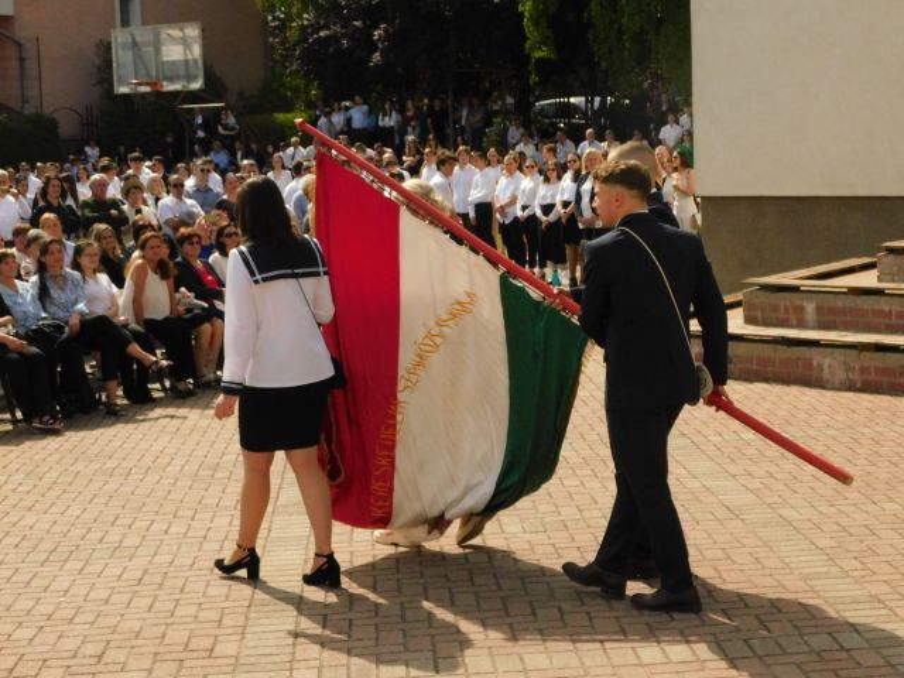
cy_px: 339
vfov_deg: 22.3
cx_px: 452
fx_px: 1724
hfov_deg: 29.4
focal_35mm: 66
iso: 800
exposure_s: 1/1250
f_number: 8.4
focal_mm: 11.7
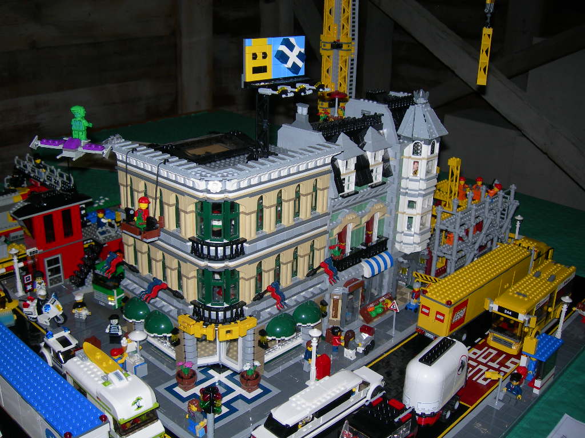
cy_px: 219
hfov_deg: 49.0
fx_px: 642
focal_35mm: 38
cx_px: 292
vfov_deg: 37.7
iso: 50
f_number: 2.8
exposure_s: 1/60.1
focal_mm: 7.8
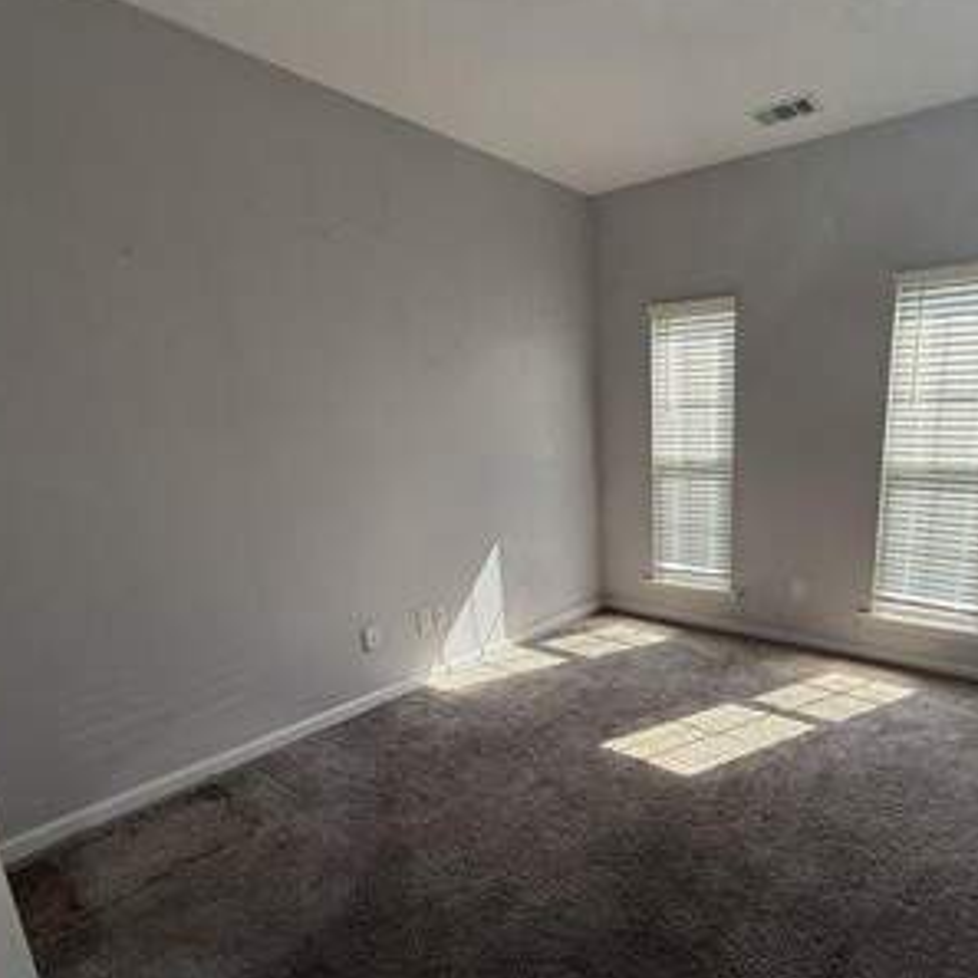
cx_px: 639
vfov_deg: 74.2
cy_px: 573
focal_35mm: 20
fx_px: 639
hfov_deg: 72.9
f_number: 2.2
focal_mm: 2.22
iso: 50
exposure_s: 1/191
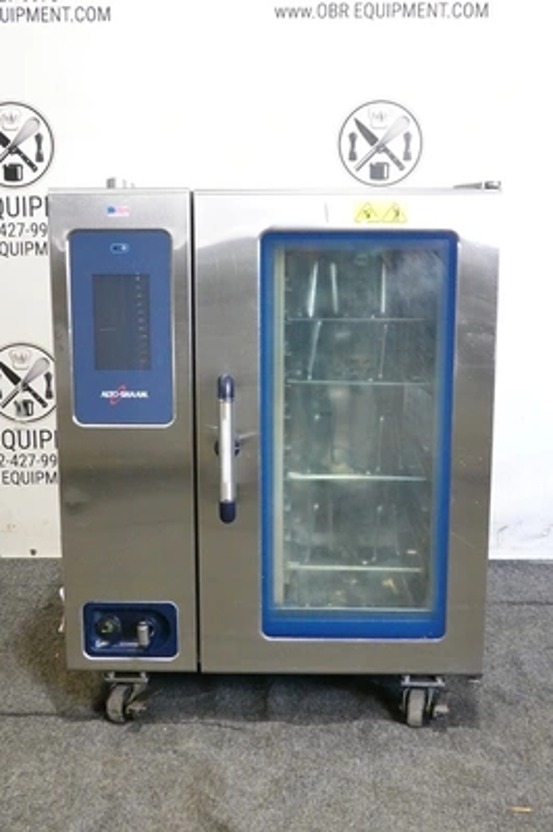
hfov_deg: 31.1
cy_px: 416
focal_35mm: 43
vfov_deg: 45.5
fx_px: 992
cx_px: 276
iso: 2000
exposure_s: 1/50
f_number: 4
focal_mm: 15.9
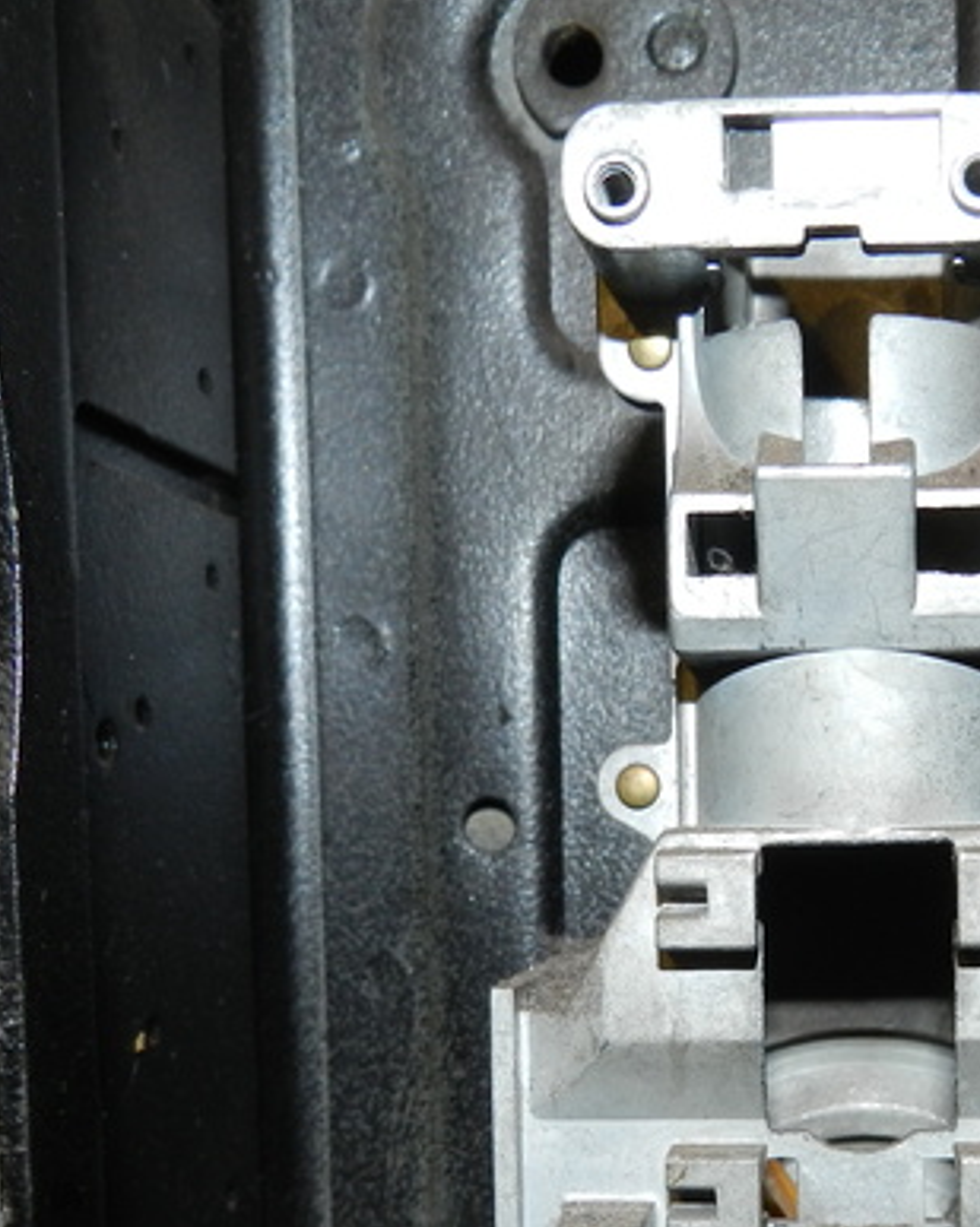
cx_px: 840
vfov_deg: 39.4
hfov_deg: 31.5
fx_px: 1670
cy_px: 904
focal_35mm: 46
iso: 200
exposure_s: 1/30
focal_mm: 4
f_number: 3.4
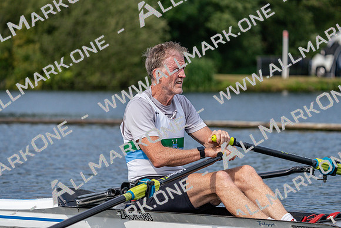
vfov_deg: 6.9
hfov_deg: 10.3
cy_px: 114
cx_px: 170
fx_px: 1895
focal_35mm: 200
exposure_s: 1/1600
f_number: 5.6
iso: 250
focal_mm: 200
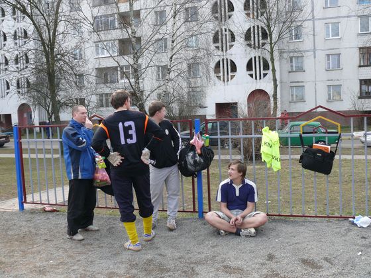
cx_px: 186
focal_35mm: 35
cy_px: 139
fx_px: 375
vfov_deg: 40.7
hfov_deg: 52.6
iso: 100
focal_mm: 7.4
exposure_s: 1/200
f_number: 4
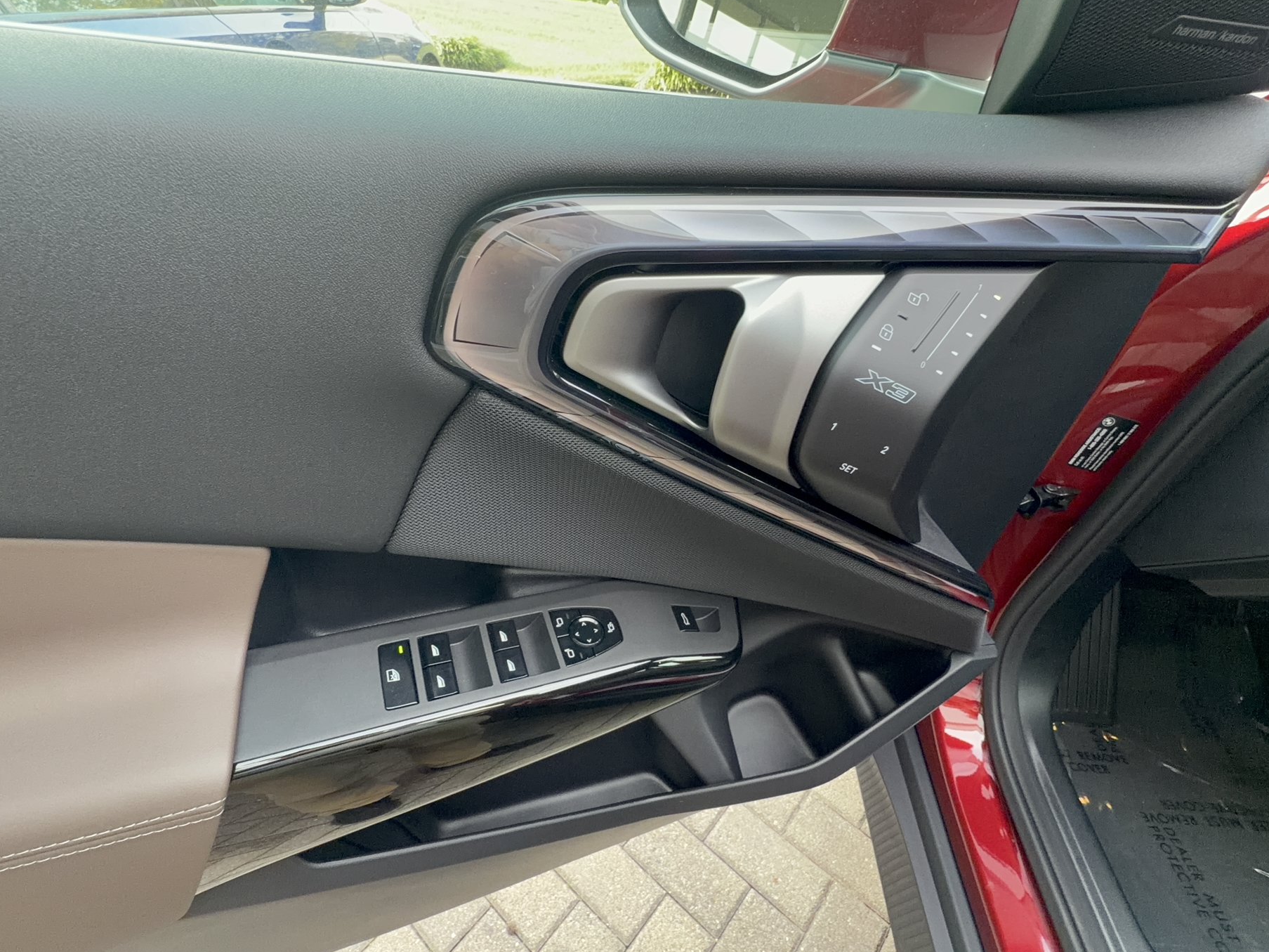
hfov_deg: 91.0
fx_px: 623
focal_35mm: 17
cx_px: 635
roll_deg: -2.9
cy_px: 488
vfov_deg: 74.7
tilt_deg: -43.0
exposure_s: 1/48
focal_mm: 2.22
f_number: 2.2
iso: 80
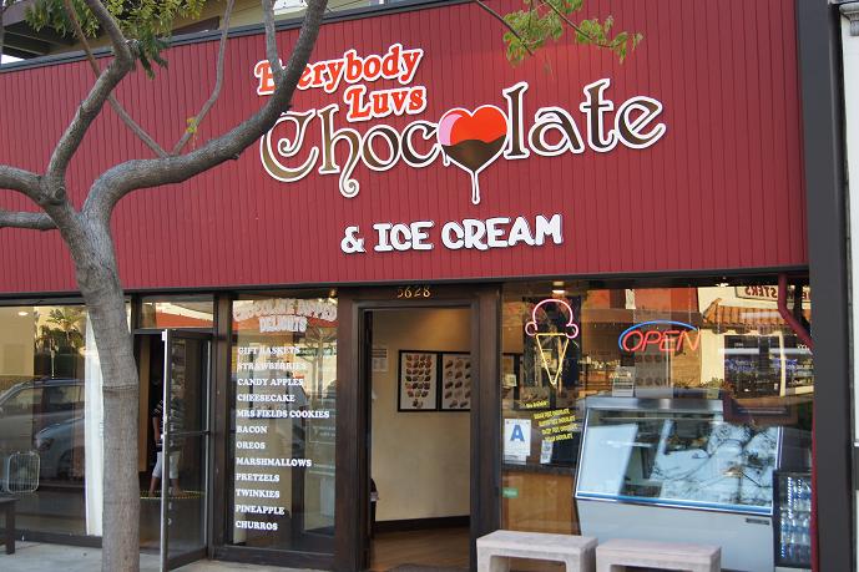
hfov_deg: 46.4
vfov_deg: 31.9
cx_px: 430
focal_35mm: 42
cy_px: 286
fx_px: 1002
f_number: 5
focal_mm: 28
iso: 100
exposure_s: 1/50
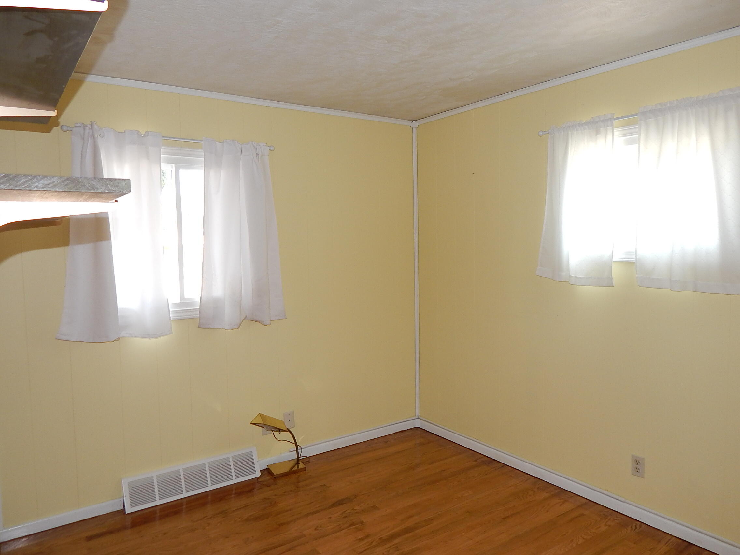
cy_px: 278
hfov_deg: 69.4
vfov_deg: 54.9
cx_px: 370
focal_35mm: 25
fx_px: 534
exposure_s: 1/30
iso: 140
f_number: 3.1
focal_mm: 4.5
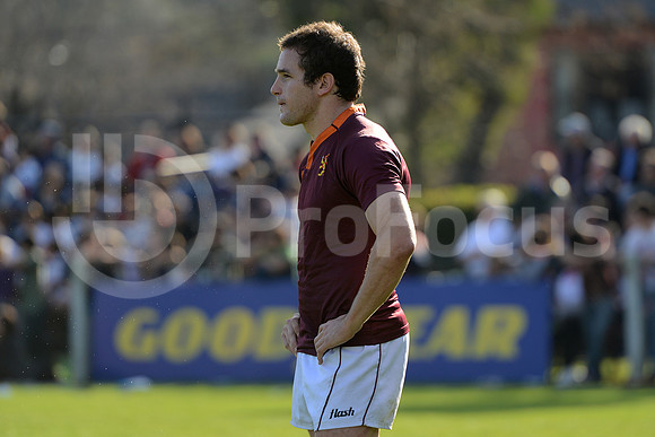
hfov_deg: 7.6
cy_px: 218
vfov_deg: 5.1
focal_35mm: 270
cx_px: 328
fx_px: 4913
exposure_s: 1/800
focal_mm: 270
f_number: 4
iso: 500
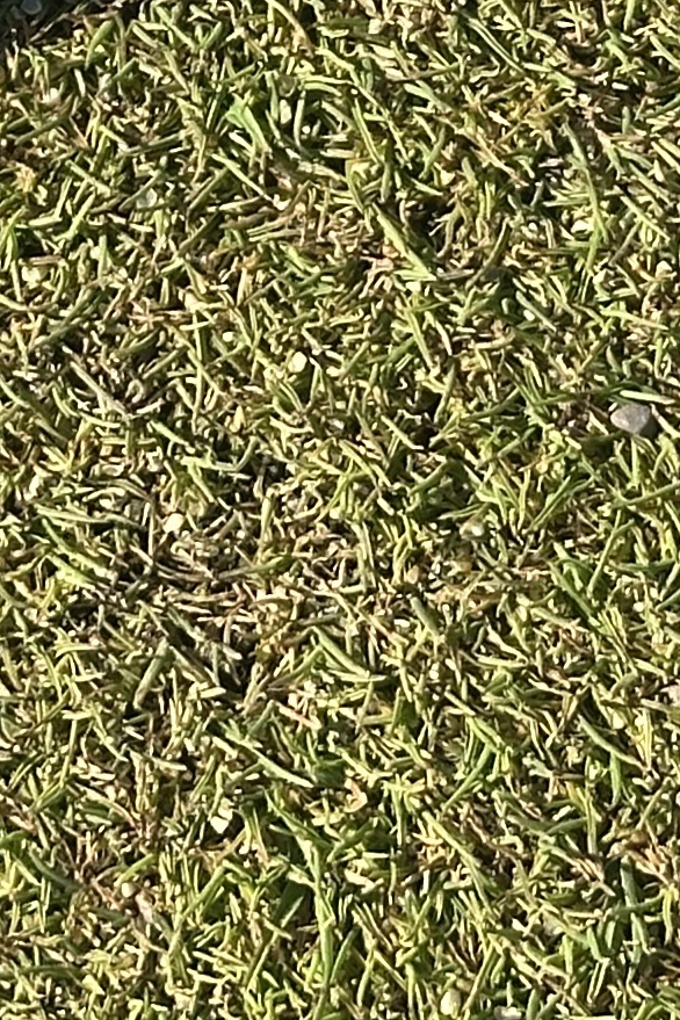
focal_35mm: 229
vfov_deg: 8.8
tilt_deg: -71.4
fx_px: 6488
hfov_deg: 6.0
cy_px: -498
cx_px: 570
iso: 64
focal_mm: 6.86
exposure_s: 1/2028
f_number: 1.78
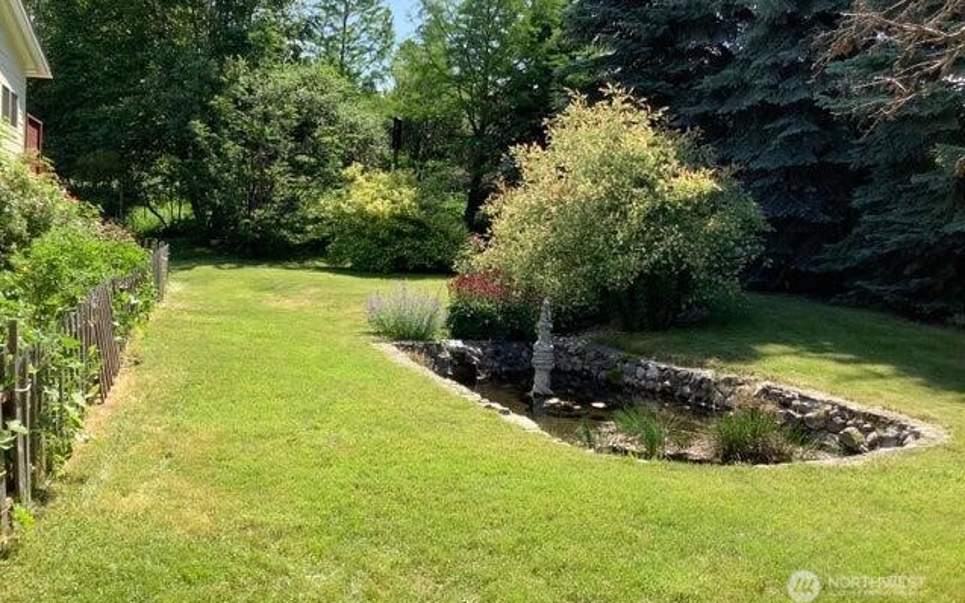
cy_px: 256
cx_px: 482
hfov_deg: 58.1
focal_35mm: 33
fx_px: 868
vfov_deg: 38.2
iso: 25
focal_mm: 3.3
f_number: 2.4
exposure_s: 1/479
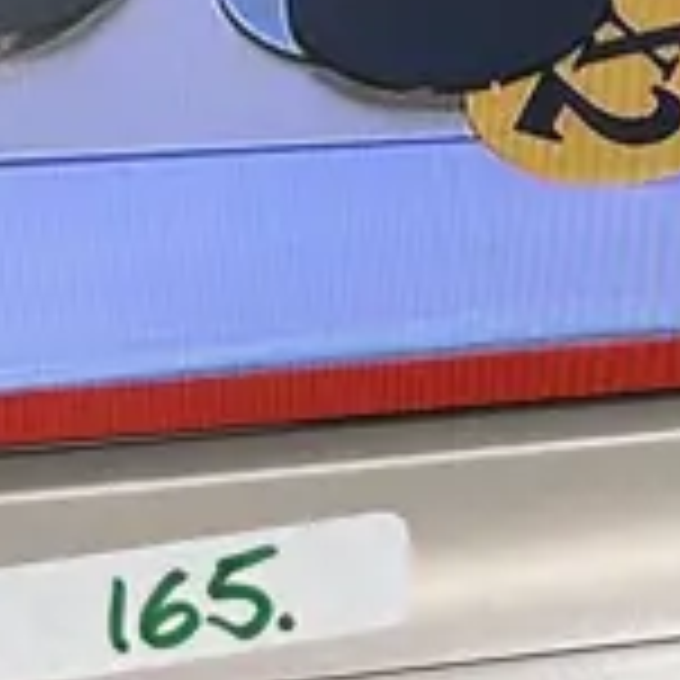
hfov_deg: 11.2
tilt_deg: -3.7
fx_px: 3200
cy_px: 54
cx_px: 1292
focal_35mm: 144
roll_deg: -1.0
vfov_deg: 12.0
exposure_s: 1/75
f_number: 1.78
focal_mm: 6.86
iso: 80
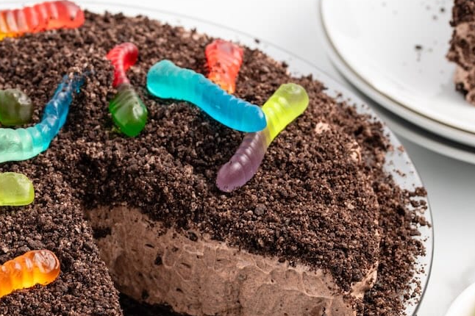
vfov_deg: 7.0
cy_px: 259
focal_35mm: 195
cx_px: 45
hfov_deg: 10.5
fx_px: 2571
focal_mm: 105
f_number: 13
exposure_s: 1/125
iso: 160
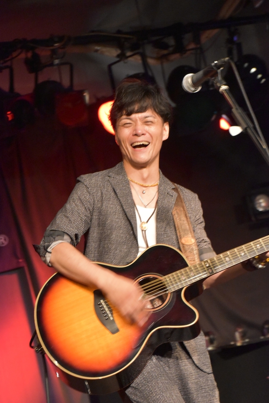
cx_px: 134
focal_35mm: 117
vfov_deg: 17.5
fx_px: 1309
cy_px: 202
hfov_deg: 11.7
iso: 5000
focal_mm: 78
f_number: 5.3
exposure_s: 1/60
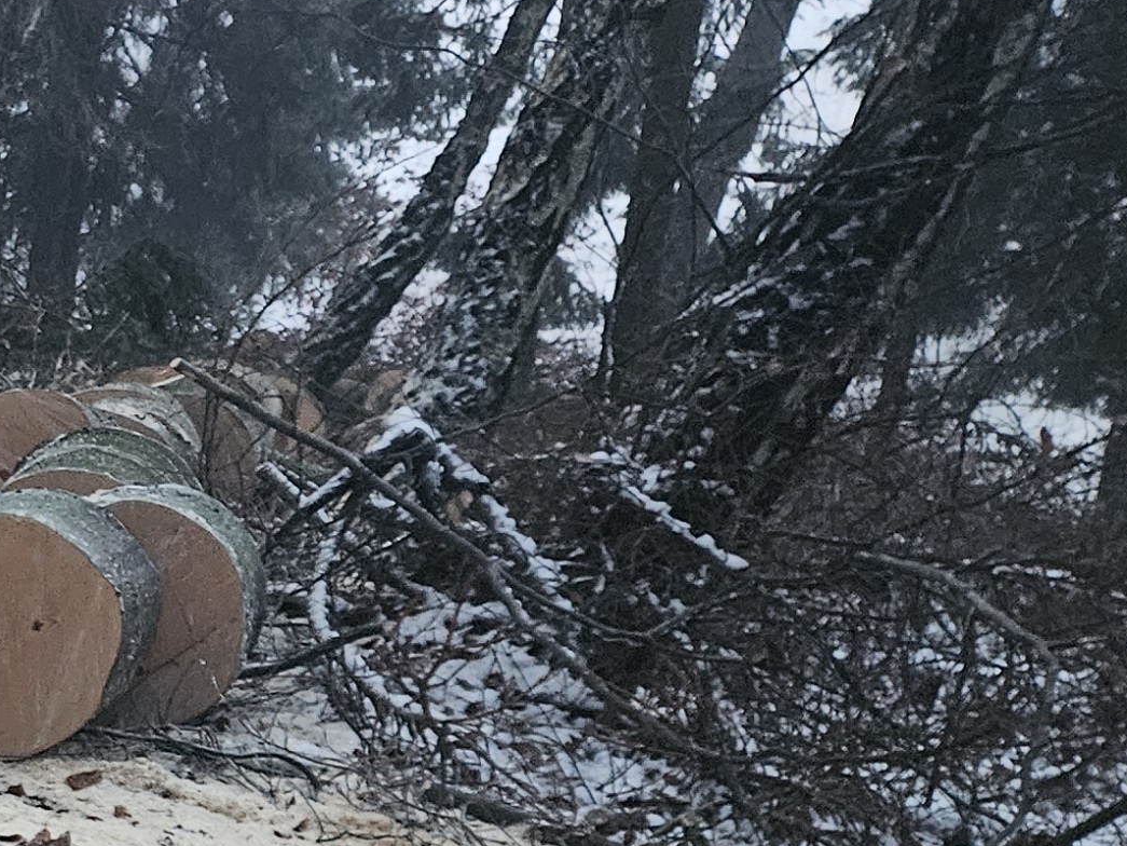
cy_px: 1068
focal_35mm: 88
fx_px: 2865
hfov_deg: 17.7
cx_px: -927
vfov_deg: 16.0
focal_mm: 5.4
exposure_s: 1/25
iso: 1000
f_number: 1.8
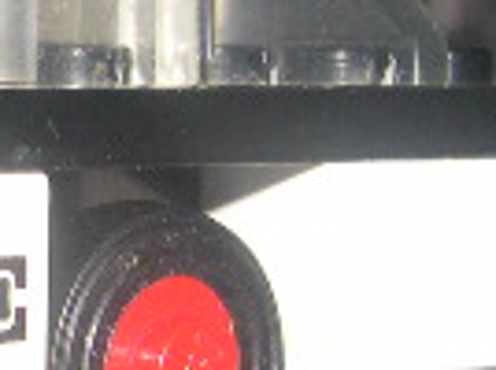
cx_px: -370
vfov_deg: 8.1
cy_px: 133
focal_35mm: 182
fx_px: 2603
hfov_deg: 10.3
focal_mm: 8
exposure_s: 1/60
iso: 100
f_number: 7.6
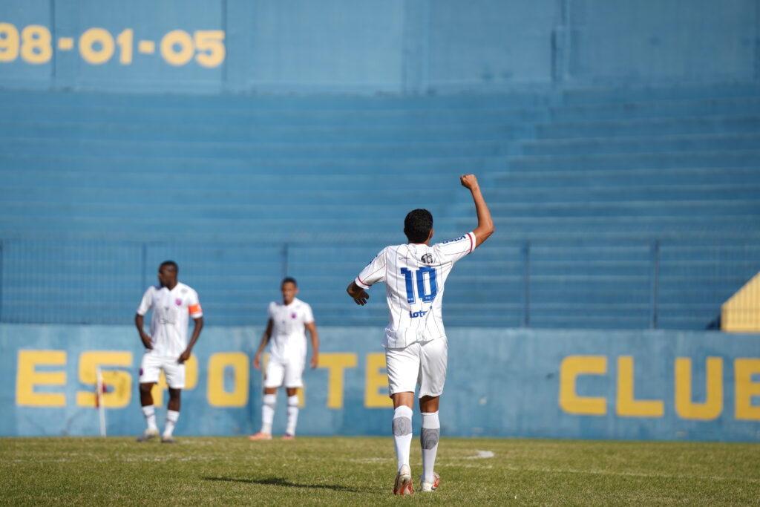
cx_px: 380
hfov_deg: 7.6
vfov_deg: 5.1
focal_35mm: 270
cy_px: 254
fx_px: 5700
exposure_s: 1/1600
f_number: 2.8
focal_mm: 180
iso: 80
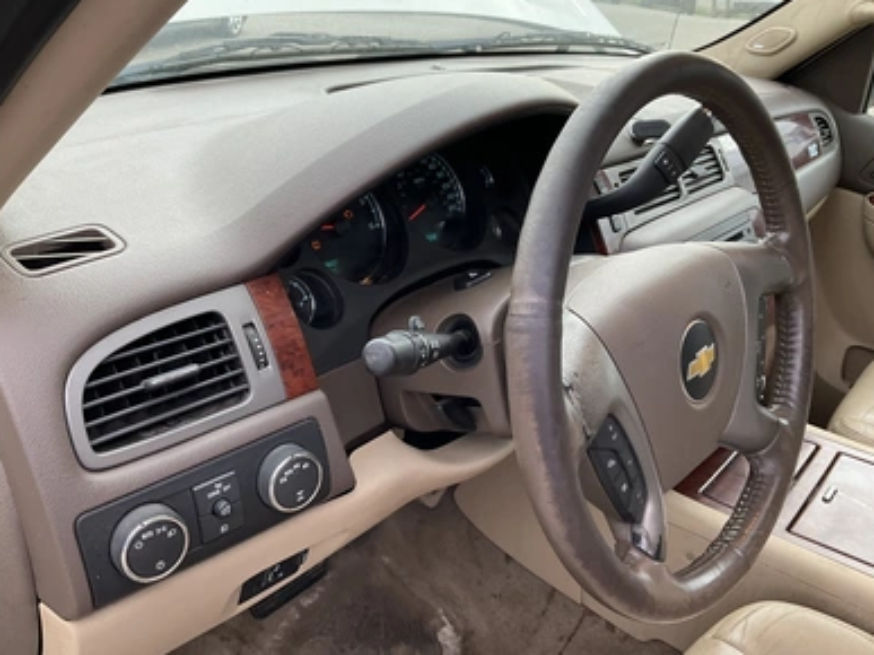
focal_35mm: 30
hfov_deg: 60.0
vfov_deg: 46.8
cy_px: 328
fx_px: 757
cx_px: 438
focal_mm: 3
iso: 32
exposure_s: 1/122
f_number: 1.8
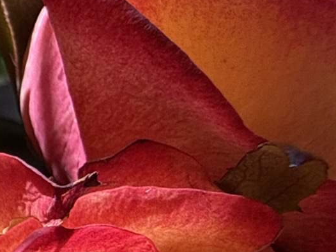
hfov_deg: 16.6
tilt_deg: -36.2
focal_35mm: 95
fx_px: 923
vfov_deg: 15.2
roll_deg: +3.3
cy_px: 277
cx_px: -299
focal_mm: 2.22
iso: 50
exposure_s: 1/135
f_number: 2.2
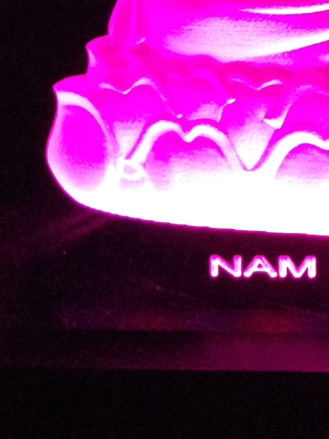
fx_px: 1495
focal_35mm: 118
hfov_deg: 11.9
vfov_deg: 15.4
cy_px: -226
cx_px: 507
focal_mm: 4.12
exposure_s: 1/20
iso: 400
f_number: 2.4
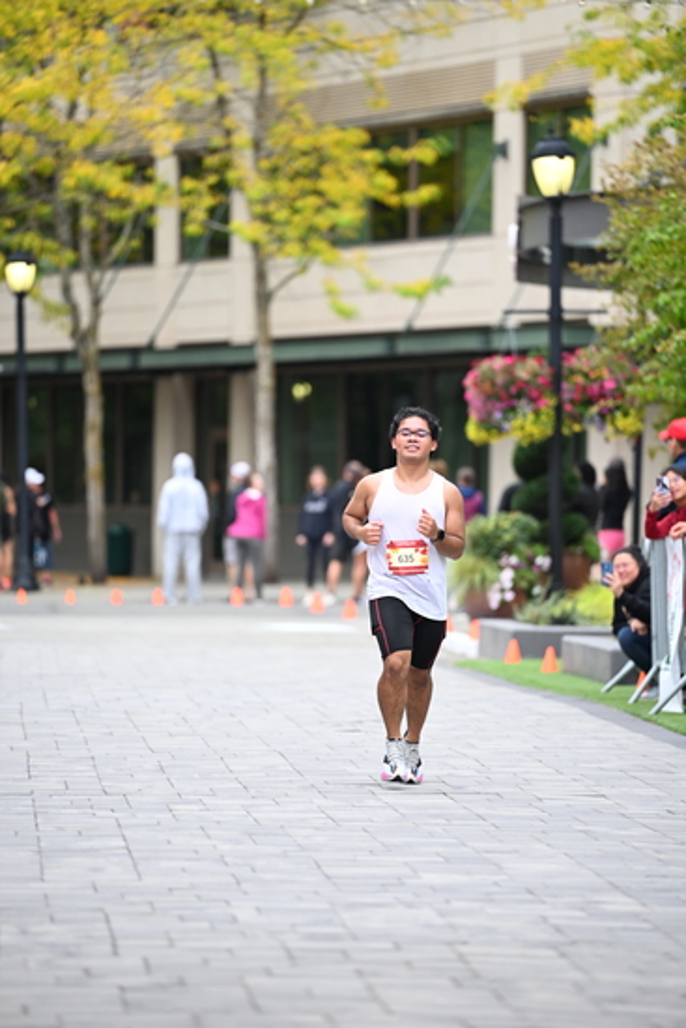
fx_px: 5713
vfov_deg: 10.3
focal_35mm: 200
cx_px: 343
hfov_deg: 6.9
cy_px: 514
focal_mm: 200
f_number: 2.8
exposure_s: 1/1600
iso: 800
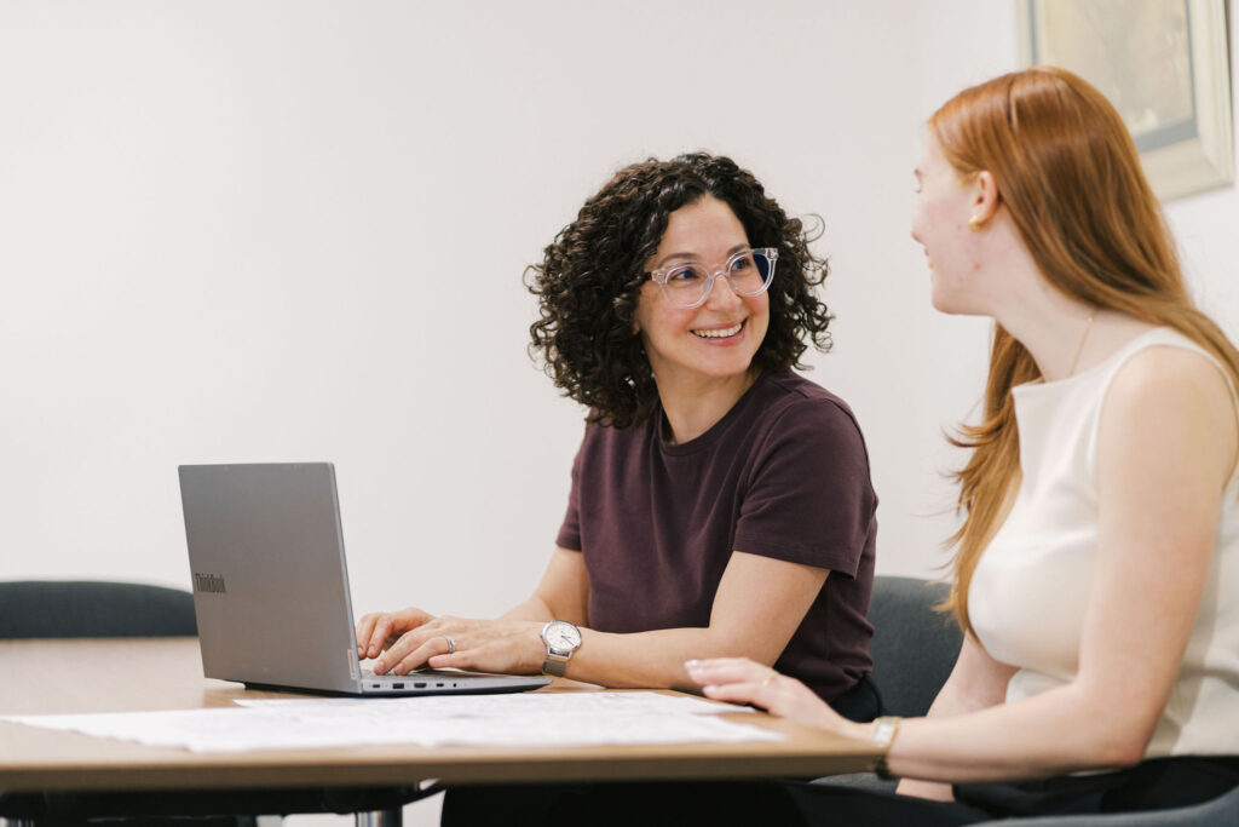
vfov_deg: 15.7
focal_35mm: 87
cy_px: 414
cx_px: 620
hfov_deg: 23.3
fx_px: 3003
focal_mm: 85
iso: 320
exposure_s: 1/125
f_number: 1.8
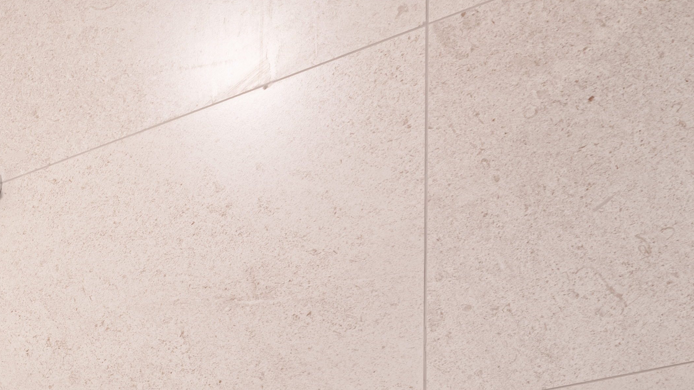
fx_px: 1159
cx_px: -255
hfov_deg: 26.9
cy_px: 802
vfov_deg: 15.1
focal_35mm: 63
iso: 200
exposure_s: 1/10
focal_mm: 16
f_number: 10
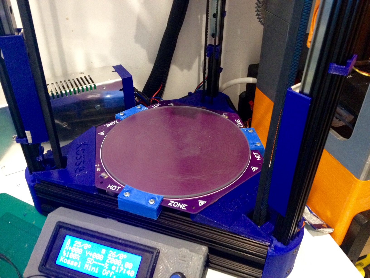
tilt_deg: -38.9
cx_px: 185
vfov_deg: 40.7
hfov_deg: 52.6
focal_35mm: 35
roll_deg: -0.7
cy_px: 139
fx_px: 374
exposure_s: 1/17
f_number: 2.4
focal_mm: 4.28
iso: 400
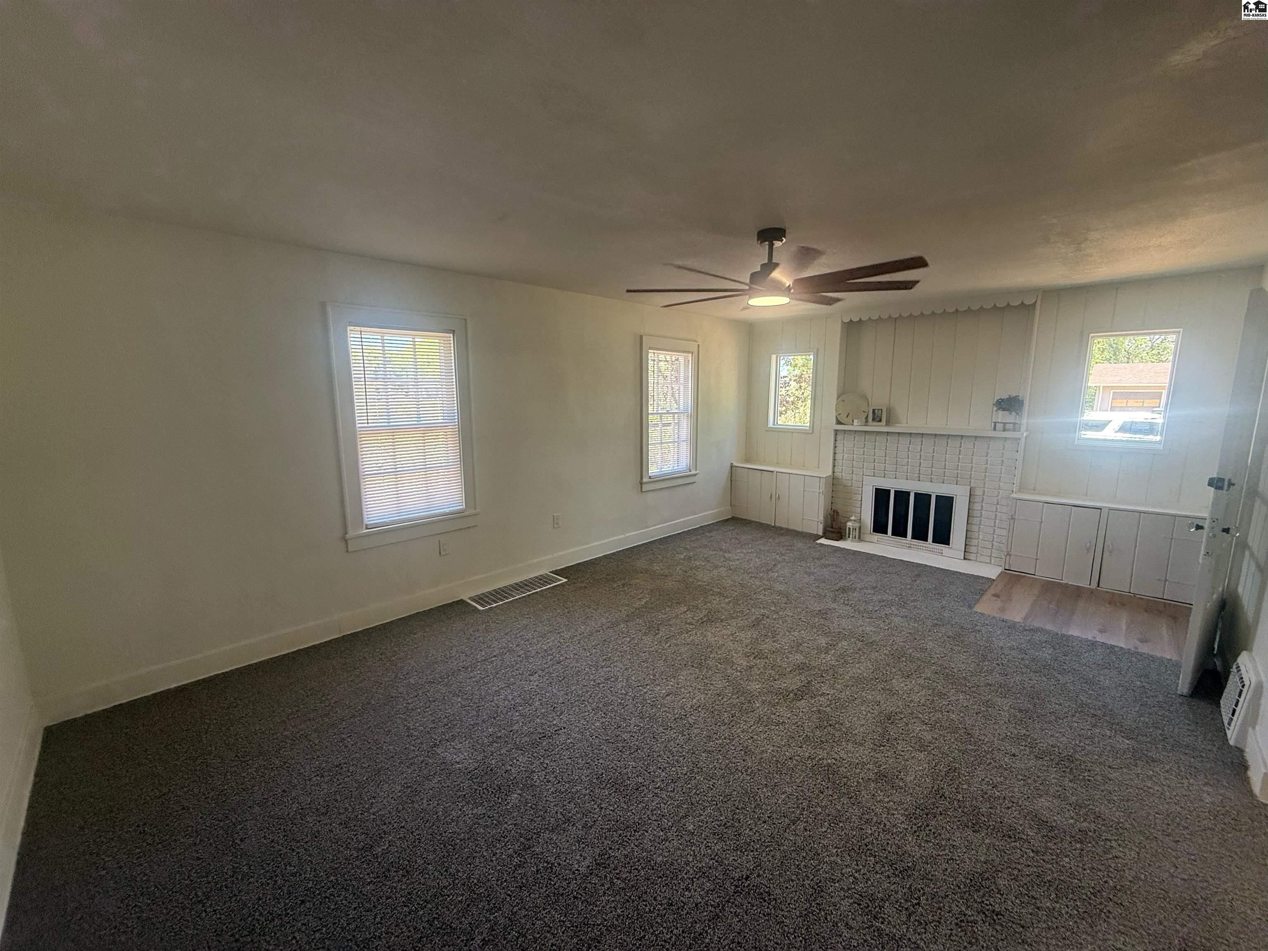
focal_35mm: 14
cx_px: 634
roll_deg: -1.0
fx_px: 513
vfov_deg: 85.7
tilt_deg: -9.3
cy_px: 476
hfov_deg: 102.1
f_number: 2.2
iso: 160
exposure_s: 1/120
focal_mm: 2.22
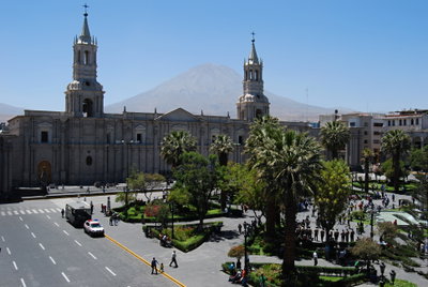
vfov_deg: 37.0
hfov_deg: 53.1
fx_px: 429
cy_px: 144
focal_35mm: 36
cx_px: 214
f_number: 8
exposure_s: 1/250
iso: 100
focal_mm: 24
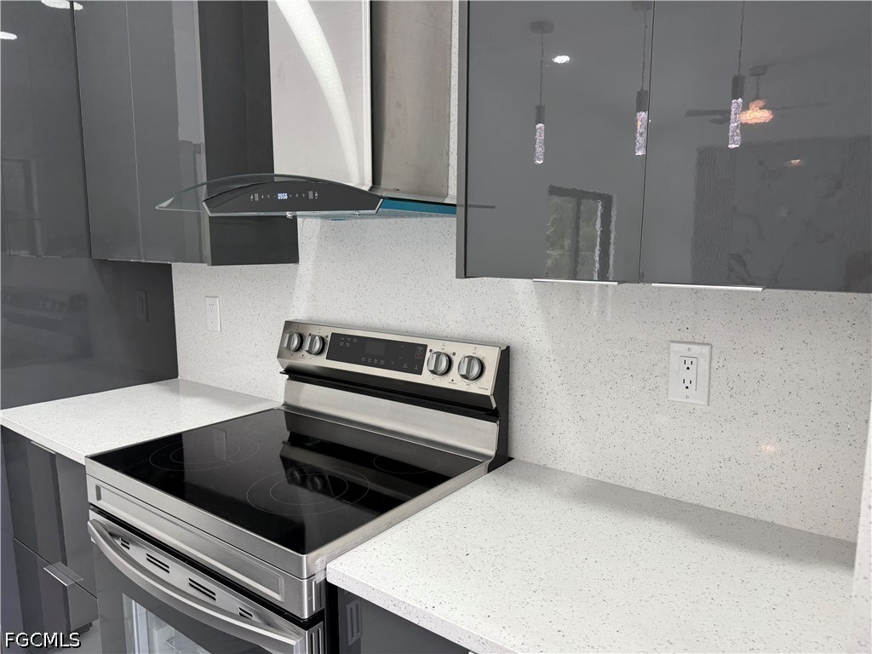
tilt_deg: -8.5
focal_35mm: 24
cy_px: 327
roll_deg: -0.4
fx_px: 605
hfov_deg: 71.6
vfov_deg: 56.8
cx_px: 436
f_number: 1.78
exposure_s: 1/120
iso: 100
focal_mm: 6.76
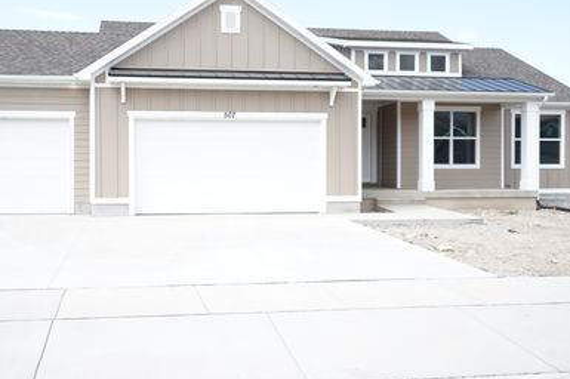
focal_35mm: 39
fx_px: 617
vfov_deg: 34.1
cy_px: 178
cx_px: 240
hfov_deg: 49.4
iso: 1250
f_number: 3.5
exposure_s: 1/3200
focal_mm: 30
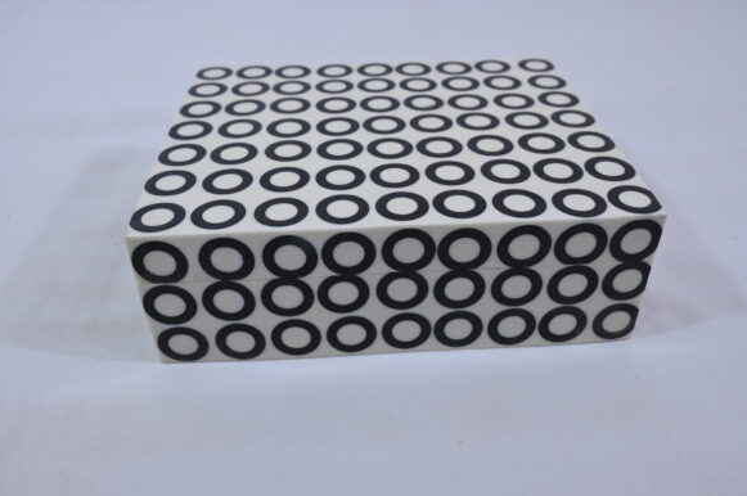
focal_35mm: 31
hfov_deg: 60.3
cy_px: 255
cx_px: 383
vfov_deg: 42.2
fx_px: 643
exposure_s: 1/125
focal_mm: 30
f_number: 7.1
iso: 500
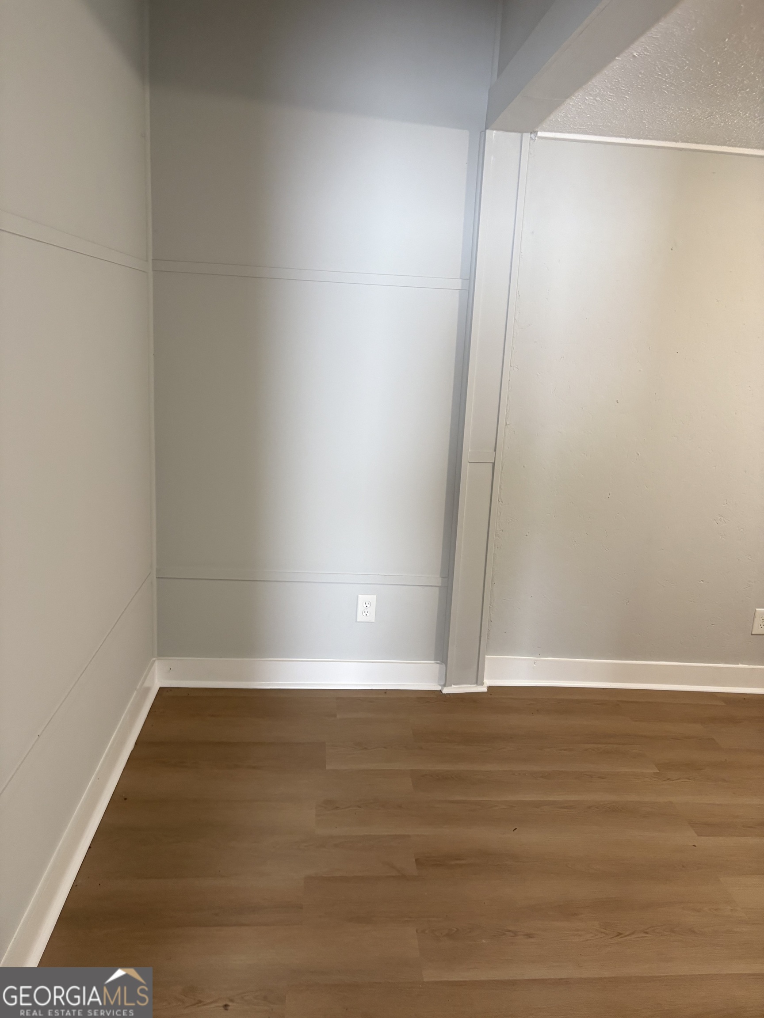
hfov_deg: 53.1
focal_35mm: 26
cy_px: 509
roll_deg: -3.4
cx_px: 382
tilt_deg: -11.1
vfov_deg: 67.3
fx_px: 765
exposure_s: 1/60
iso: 200
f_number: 1.6
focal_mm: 5.96
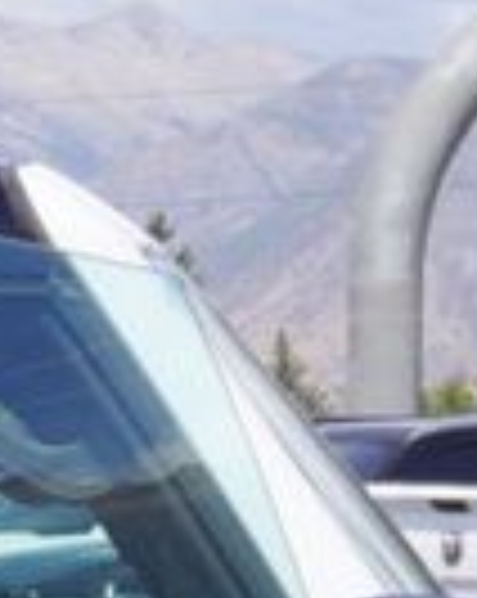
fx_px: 5766
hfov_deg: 4.7
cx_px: 112
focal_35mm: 326
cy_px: 1385
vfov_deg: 5.7
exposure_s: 1/160
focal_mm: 30
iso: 100
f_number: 11
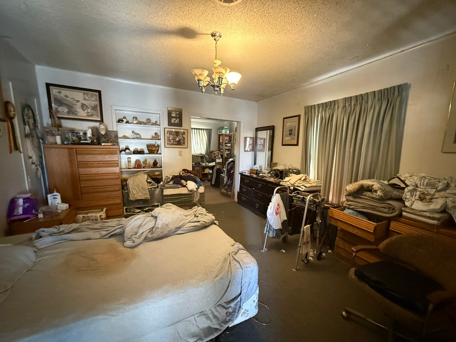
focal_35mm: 15
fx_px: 198
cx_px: 233
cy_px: 182
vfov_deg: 81.6
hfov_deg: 98.2
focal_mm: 2.22
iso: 1600
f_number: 2.2
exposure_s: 1/40
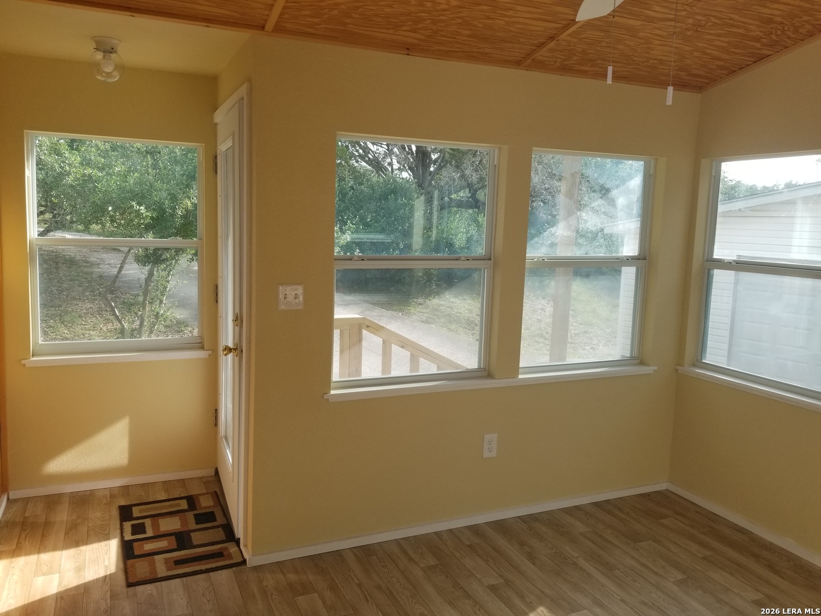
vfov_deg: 53.1
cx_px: 410
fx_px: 617
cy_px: 308
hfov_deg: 67.3
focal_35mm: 26
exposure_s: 1/357
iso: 50
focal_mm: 4.25
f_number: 1.7
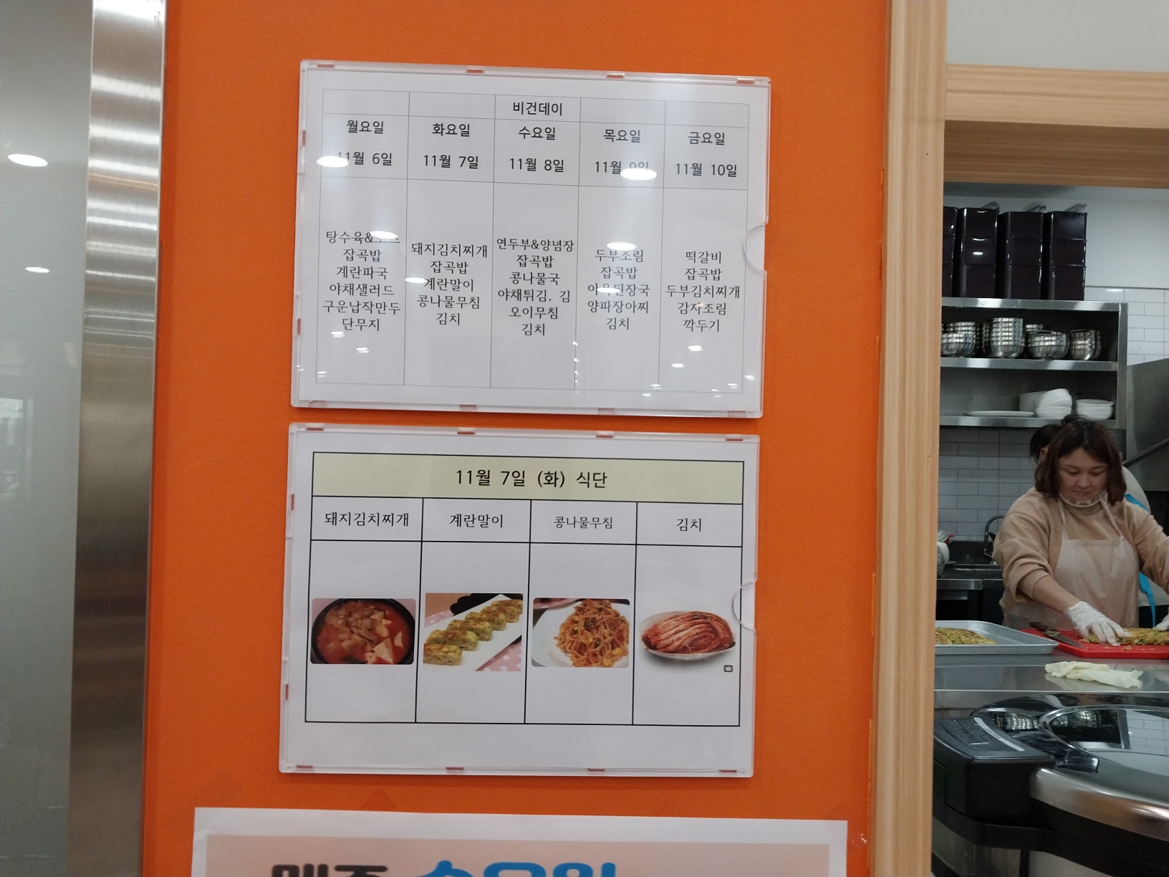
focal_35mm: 26
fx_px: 878
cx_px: 584
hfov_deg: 67.3
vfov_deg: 53.1
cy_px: 438
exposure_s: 1/60.2
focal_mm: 4
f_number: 1.8
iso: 100
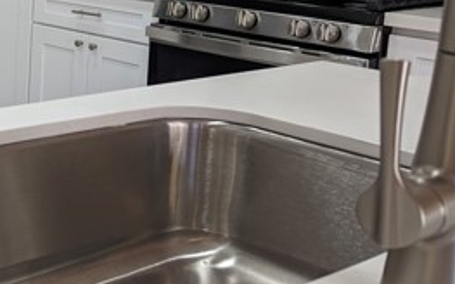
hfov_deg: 28.6
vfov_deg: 20.6
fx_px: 768
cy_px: 42
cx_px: -92
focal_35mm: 62
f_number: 1.85
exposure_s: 1/60
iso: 61
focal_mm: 6.81
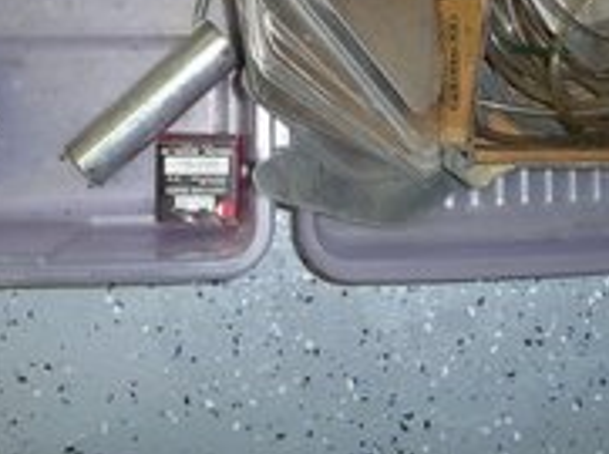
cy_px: -34
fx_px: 1089
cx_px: 273
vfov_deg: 22.4
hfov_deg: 31.2
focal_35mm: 62
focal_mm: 4.7
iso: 100
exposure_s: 1/30
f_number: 3.3
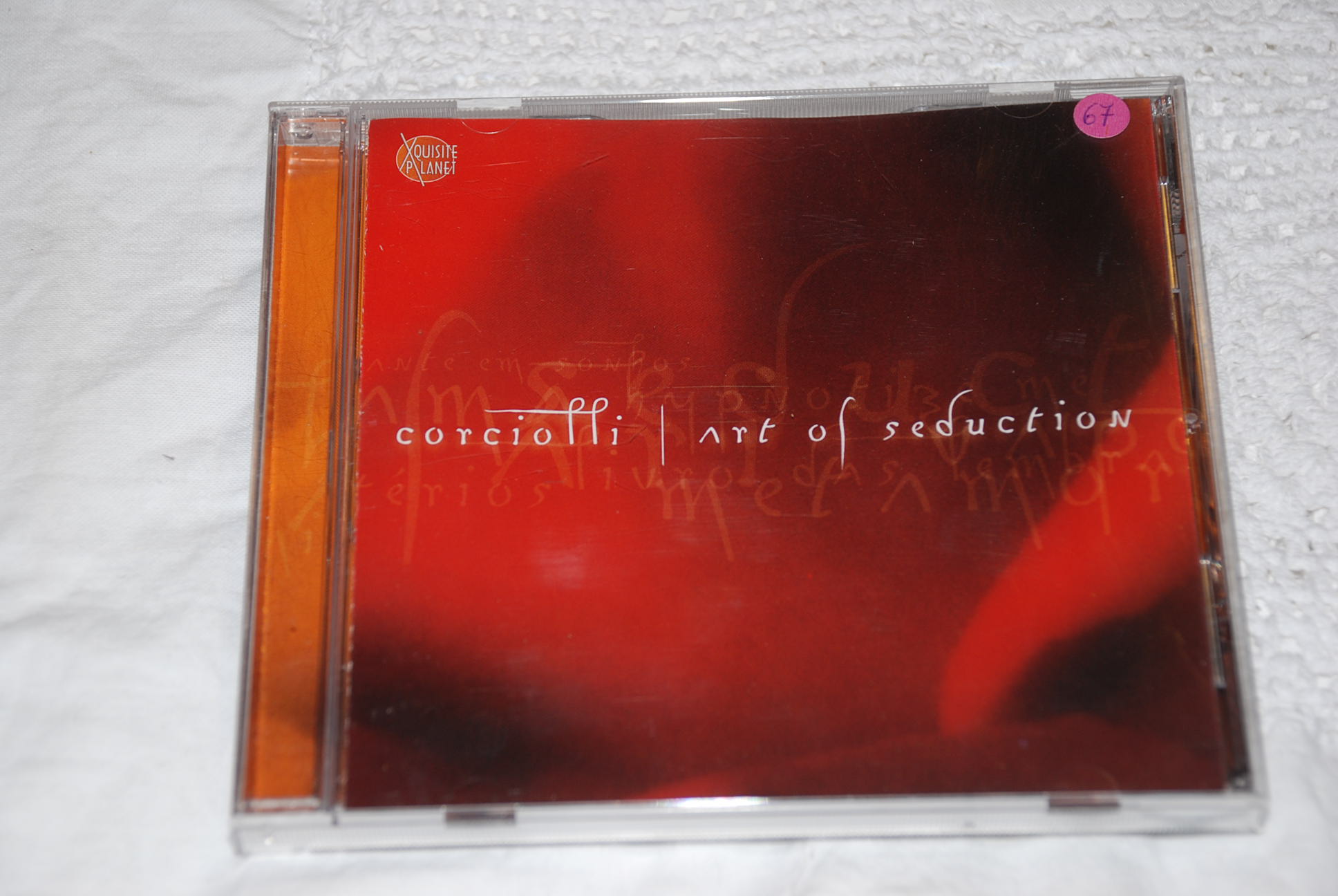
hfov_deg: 20.6
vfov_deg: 13.9
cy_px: 448
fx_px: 3684
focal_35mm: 99
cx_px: 669
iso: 200
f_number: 5.3
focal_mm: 66
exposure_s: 1/60
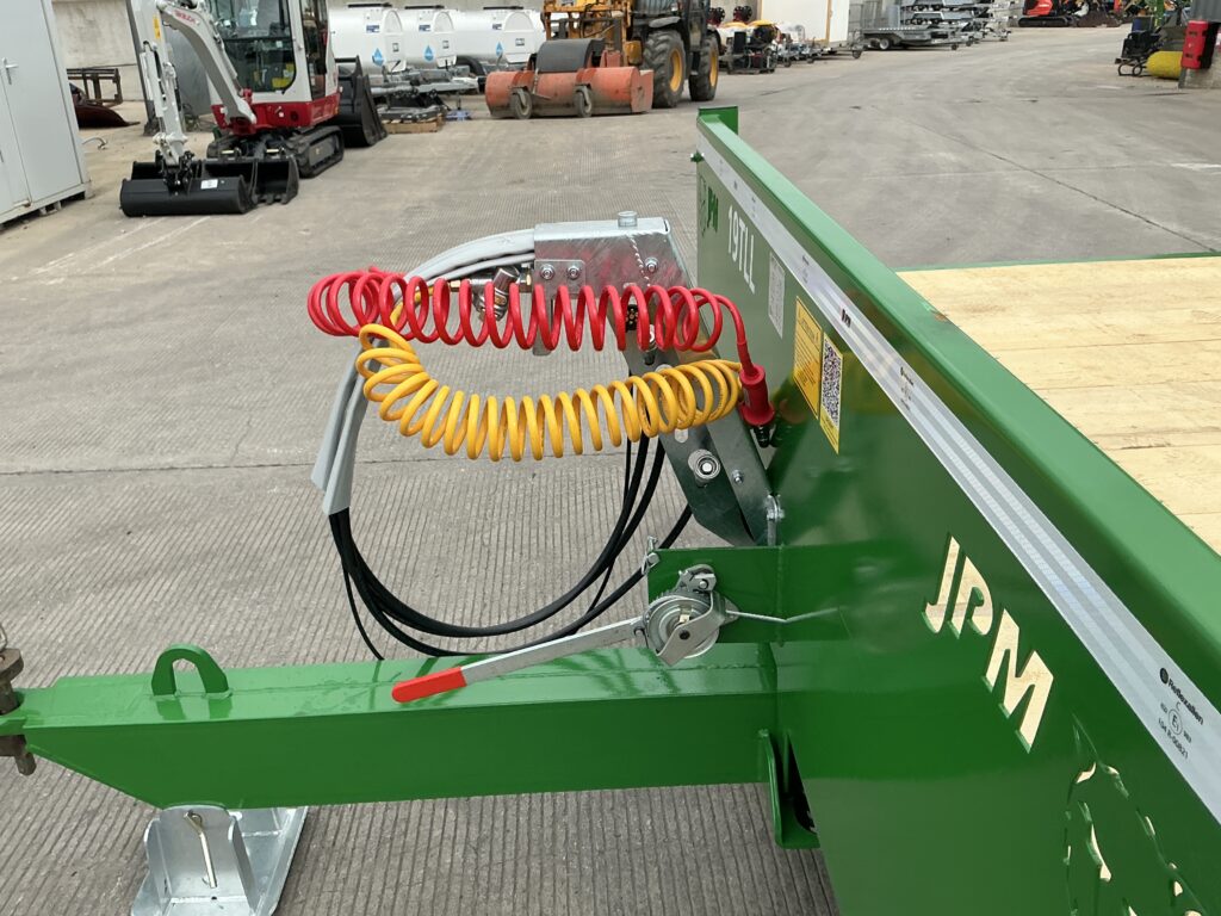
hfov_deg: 63.4
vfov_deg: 49.7
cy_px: 458
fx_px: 988
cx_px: 610
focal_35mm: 28
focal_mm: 3
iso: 25
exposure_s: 1/978
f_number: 1.8
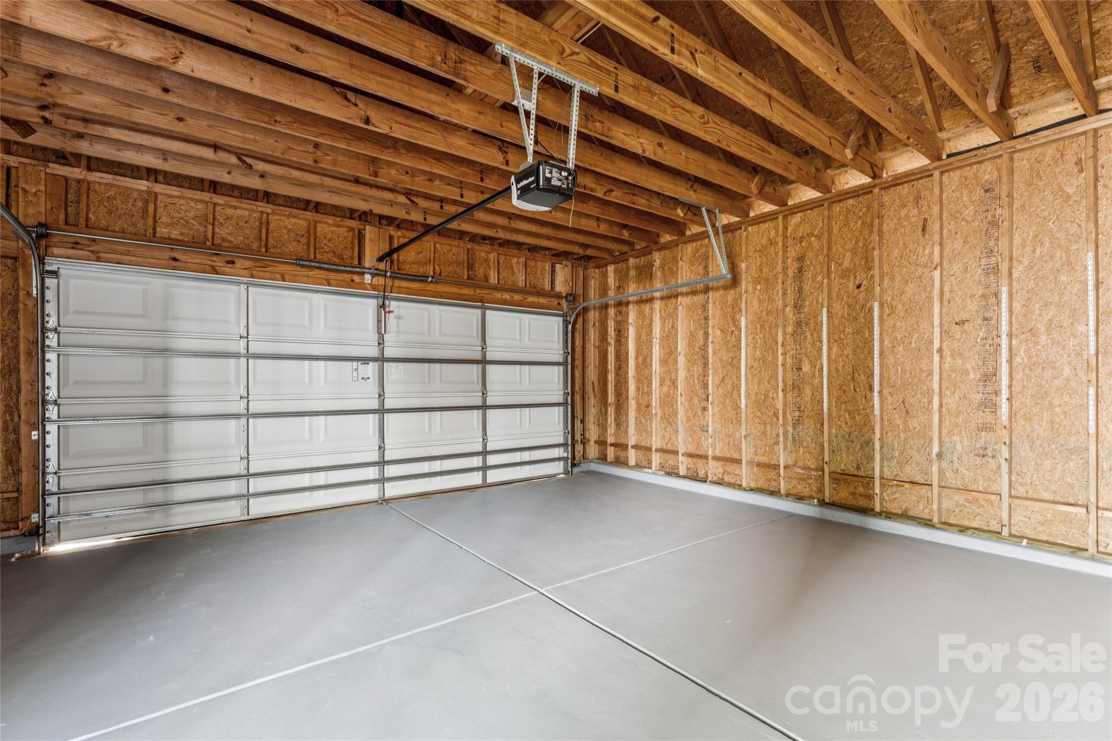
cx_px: 556
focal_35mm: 16
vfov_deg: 73.7
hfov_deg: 96.7
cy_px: 370
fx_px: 494
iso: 100
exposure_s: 1.3
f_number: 9
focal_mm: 16
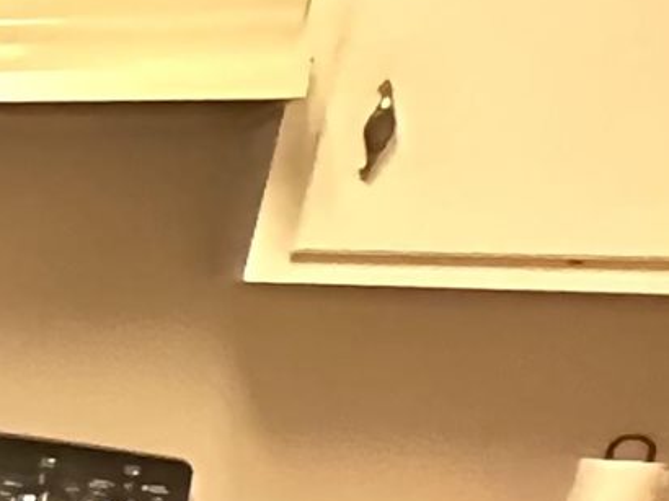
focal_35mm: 105
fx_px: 2028
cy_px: 681
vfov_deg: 13.5
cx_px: -1738
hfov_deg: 9.3
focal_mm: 2.22
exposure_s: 1/60
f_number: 2.2
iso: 1000
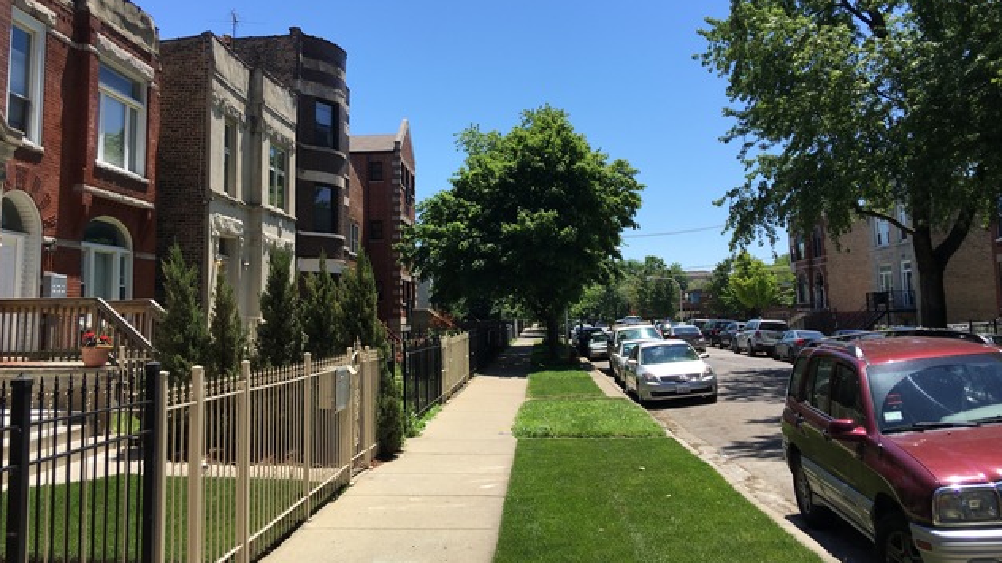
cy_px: 235
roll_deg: +2.7
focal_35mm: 32
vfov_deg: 36.5
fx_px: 850
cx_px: 498
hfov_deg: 61.0
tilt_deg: +6.3
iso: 25
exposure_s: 1/1083
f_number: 2.2
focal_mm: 4.15
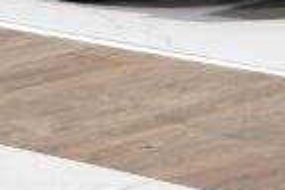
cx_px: -16
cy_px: -273
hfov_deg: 5.9
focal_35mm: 350
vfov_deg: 3.9
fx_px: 2768
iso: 640
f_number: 3.2
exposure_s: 1/80
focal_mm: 65.5
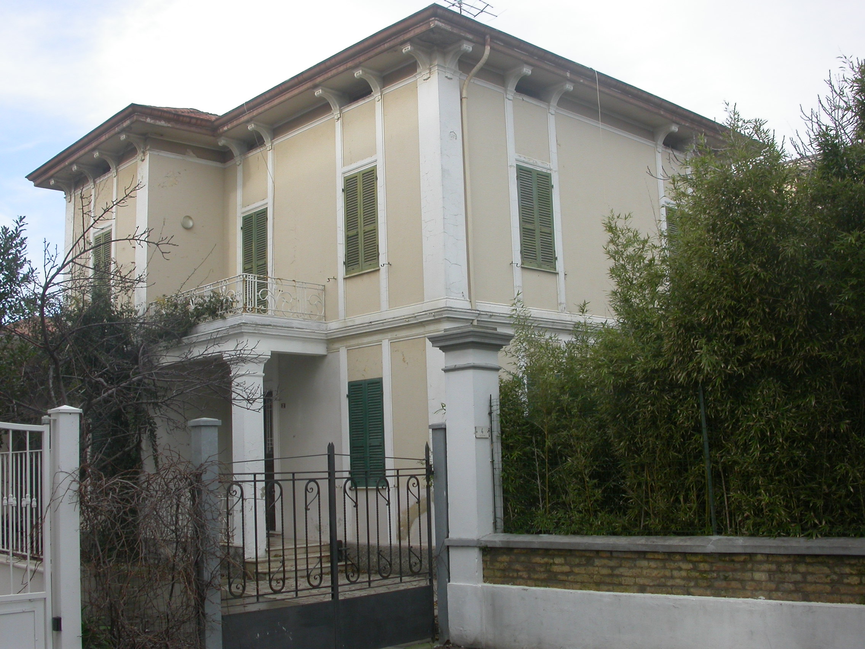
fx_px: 950
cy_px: 324
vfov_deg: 37.7
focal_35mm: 38
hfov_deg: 49.0
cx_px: 432
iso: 100
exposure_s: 1/160
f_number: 6
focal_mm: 7.85
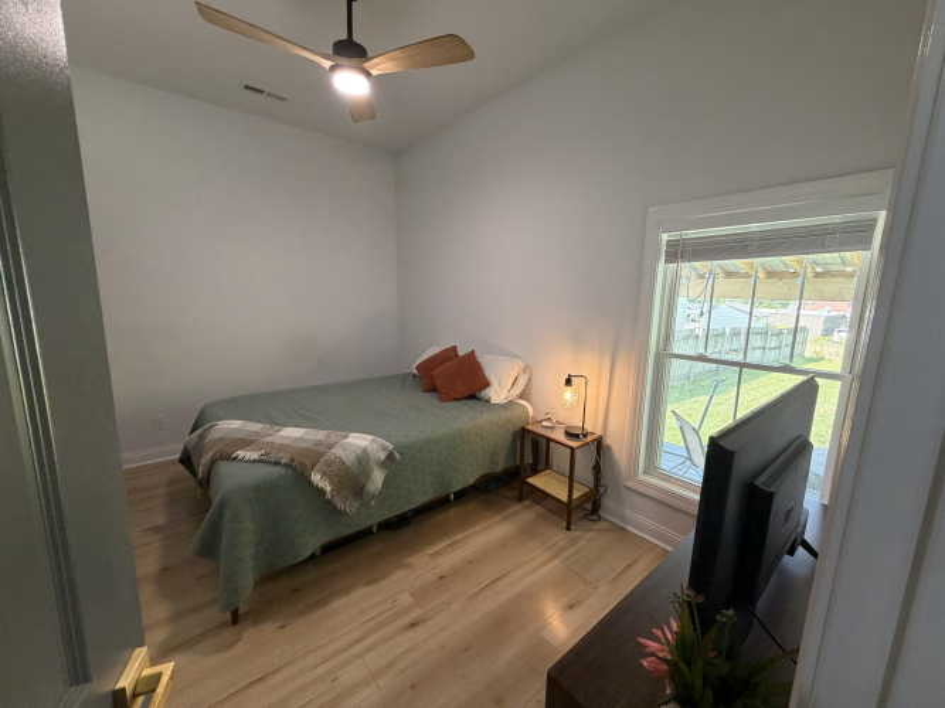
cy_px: 354
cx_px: 472
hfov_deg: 102.1
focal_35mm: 14
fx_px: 382
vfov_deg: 85.7
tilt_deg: -10.5
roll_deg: -1.2
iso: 200
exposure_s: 1/60
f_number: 2.2
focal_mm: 2.22
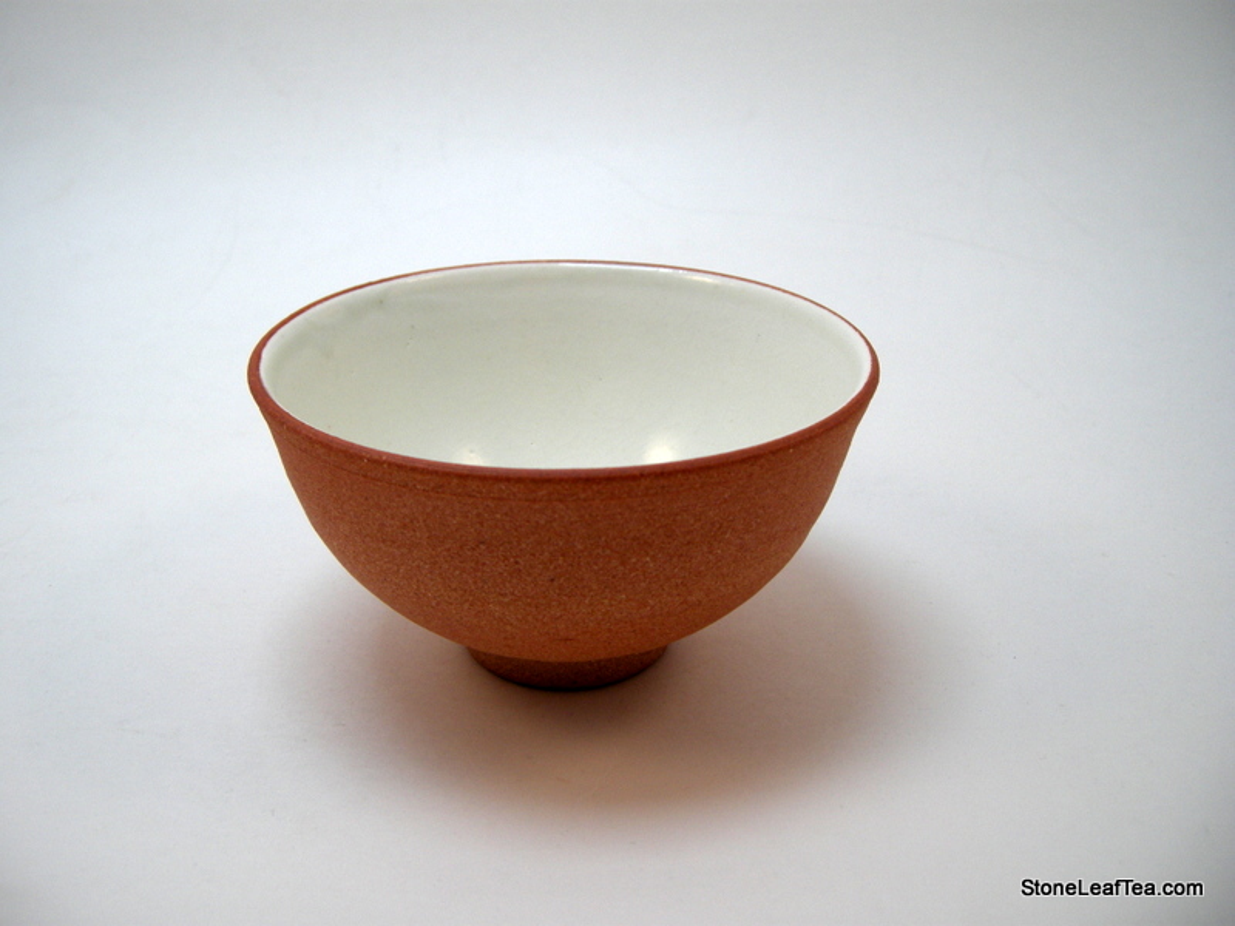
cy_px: 463
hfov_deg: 52.6
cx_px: 618
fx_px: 1249
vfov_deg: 40.7
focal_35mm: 35
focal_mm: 7.5
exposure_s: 1/92
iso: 64
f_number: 3.4
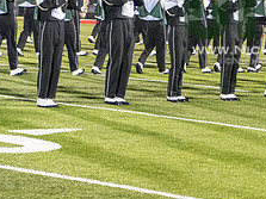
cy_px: 8
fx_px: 1344
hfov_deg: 11.2
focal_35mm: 175
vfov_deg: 8.4
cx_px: 274
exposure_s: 1/200
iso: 5000
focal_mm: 70
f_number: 5.6
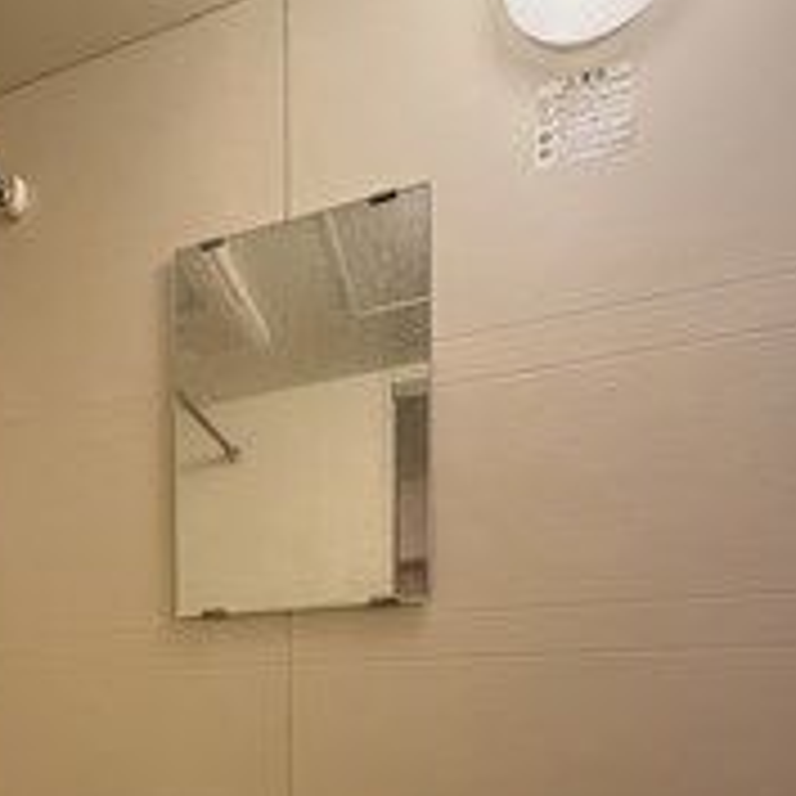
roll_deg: -0.2
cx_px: 175
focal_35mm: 28
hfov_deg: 54.0
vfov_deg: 49.4
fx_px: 728
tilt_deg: -2.5
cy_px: 751
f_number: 2.2
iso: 200
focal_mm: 2.22
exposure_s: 1/100
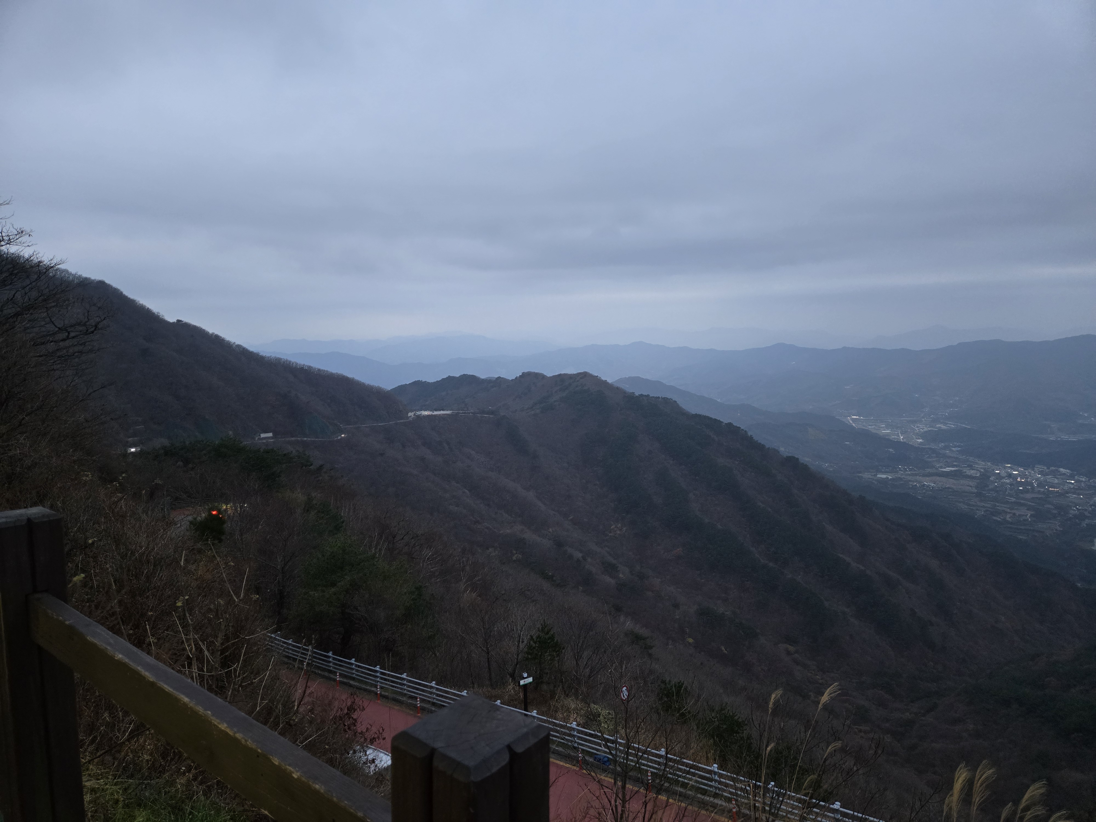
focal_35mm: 23
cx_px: 548
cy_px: 411
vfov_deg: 58.9
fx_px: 728
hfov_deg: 73.9
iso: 640
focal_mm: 5.4
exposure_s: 1/60
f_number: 1.8
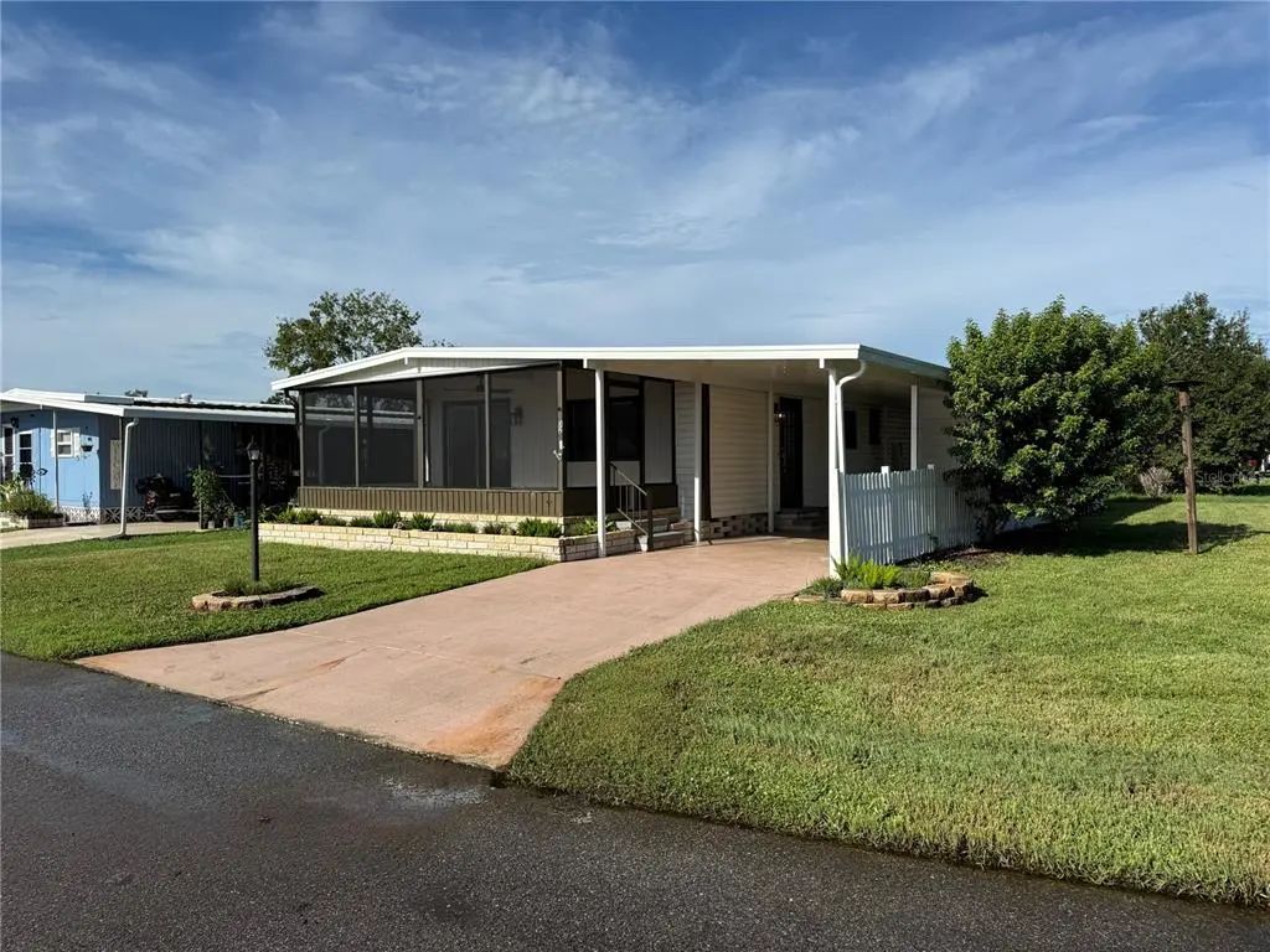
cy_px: 476
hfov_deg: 71.6
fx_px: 881
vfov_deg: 56.8
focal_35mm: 24
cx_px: 635
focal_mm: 6.76
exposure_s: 1/6711
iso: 80
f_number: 1.78
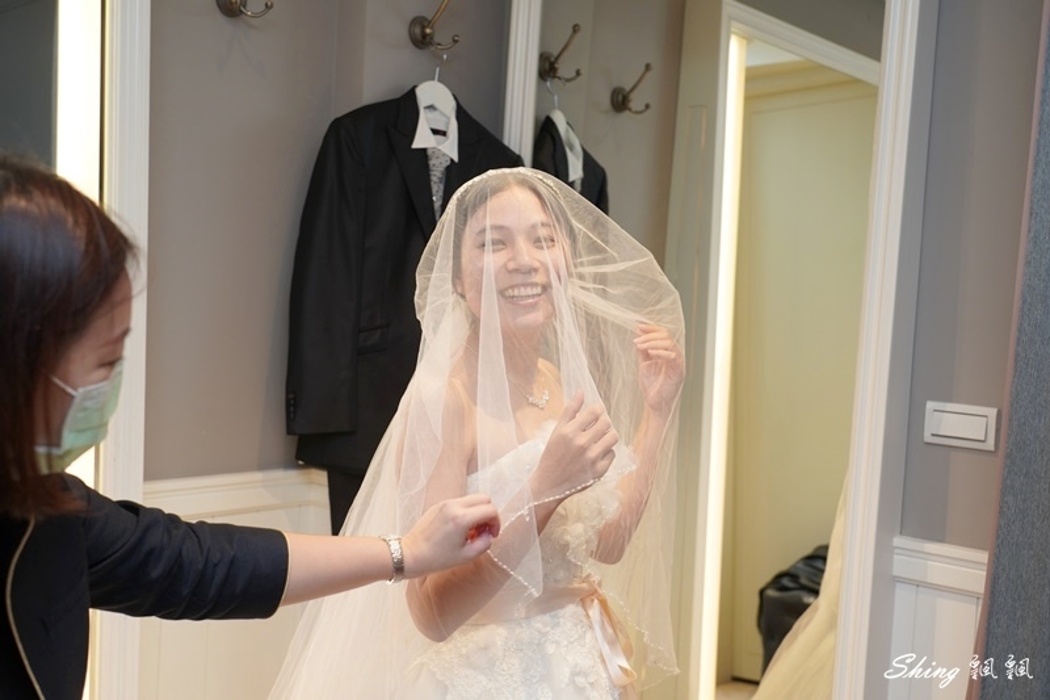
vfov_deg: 30.5
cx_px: 525
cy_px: 350
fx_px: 1283
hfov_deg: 44.5
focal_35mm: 44
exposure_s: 1/100
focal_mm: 44
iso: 800
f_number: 5.6
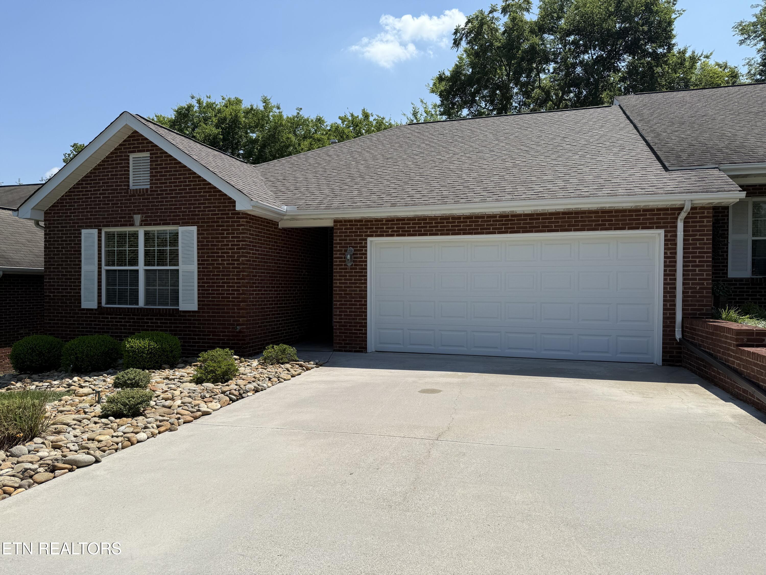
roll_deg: -0.6
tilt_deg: -0.1
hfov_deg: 71.6
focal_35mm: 24
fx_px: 531
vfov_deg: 56.8
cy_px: 288
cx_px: 383
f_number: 1.78
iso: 80
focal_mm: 6.76
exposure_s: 1/5714
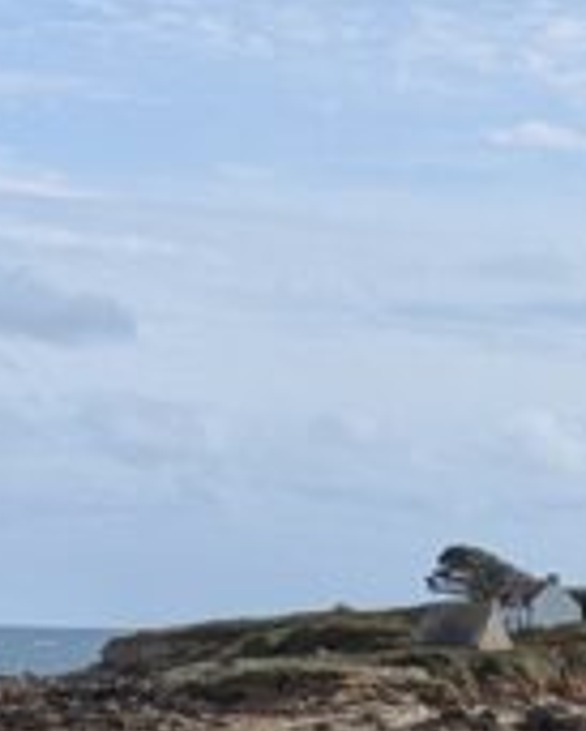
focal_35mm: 158
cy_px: 1667
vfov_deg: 10.7
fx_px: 3422
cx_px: 1095
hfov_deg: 9.3
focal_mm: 4.38
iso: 48
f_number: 1.73
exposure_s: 1/2924
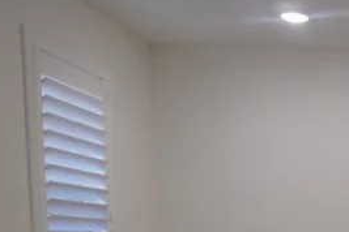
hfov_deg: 18.7
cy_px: 312
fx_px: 892
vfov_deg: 14.2
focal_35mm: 92
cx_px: 570
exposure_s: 1/160
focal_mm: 16
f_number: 4
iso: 1000
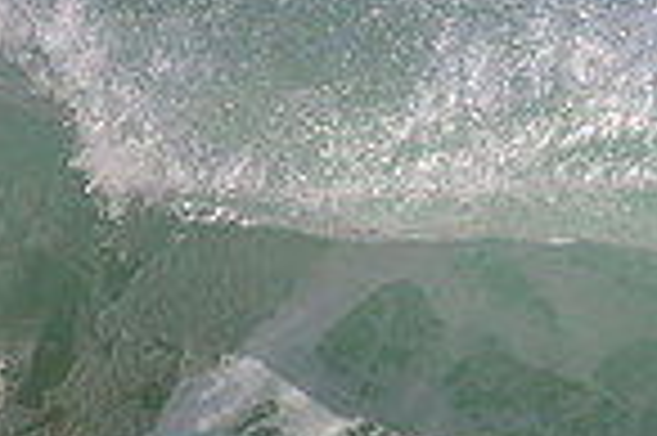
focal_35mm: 3187
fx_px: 58097
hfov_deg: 0.6
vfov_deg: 0.4
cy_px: 501
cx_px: 1112
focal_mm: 800
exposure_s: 1/2000
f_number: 11
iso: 720
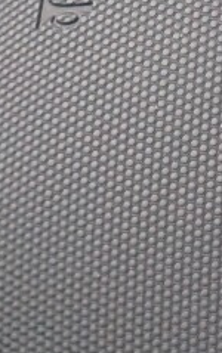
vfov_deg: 11.9
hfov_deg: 5.6
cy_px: -139
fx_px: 1641
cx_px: 1129
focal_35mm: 170
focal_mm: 4.53
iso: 30
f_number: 1.7
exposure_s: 1/856
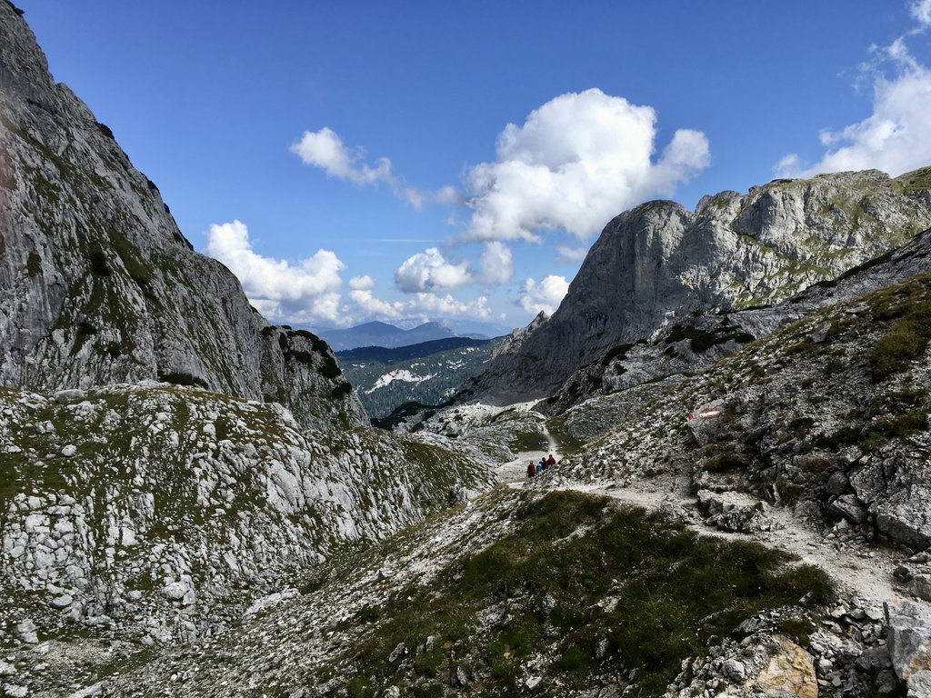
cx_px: 466
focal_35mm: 29
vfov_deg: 48.2
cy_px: 349
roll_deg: -0.5
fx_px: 780
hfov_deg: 61.7
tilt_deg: -2.7
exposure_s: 1/1570
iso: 25
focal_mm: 4.15
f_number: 2.2
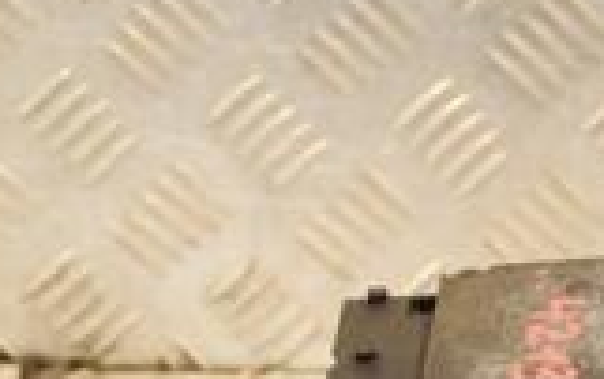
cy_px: 484
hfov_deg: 9.2
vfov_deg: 5.7
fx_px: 3757
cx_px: 491
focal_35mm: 228
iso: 800
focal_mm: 40
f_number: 5
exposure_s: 1/200
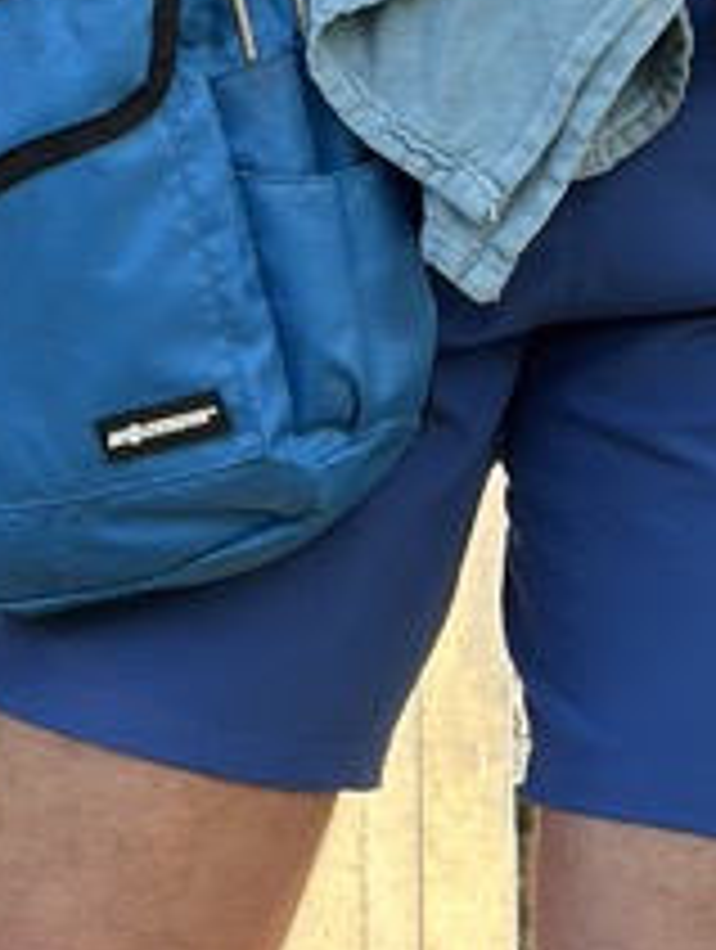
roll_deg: +0.9
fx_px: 5774
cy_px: 72
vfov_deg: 9.4
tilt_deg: +9.0
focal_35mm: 210
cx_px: 414
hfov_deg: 7.1
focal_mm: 6.76
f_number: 1.78
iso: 100
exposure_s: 1/246
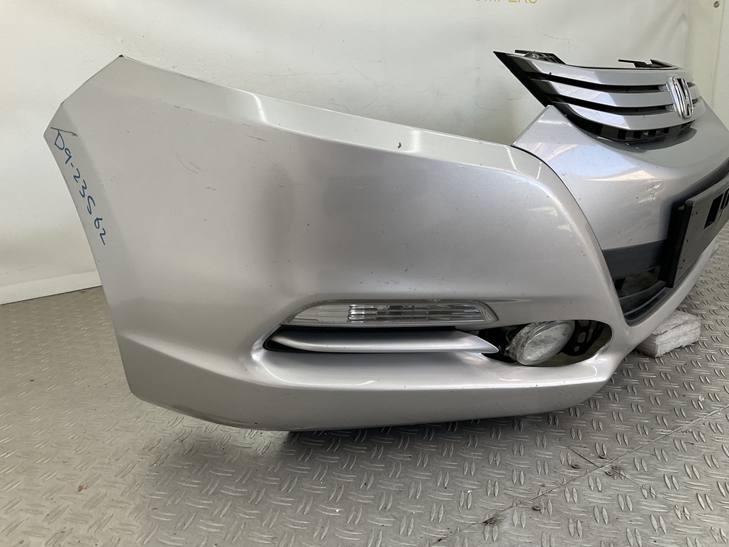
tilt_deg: -18.2
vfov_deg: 48.2
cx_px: 364
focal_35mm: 29
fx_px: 611
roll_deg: -1.1
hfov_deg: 61.7
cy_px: 274
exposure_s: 1/115
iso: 16
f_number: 1.8
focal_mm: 3
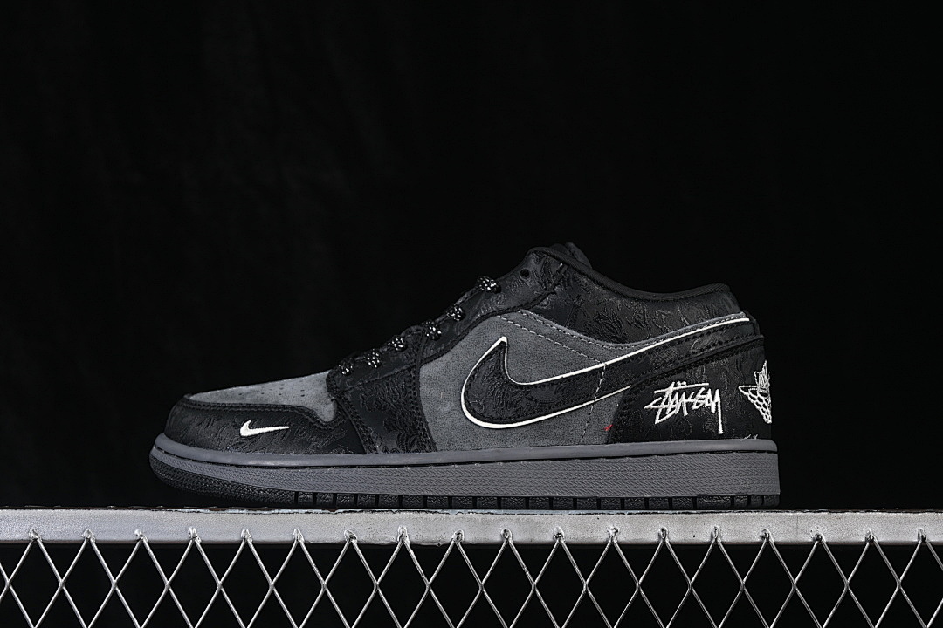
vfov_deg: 18.2
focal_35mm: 75
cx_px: 472
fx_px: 1964
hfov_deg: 27.0
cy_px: 314
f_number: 6.3
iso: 160
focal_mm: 50
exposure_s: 1/60
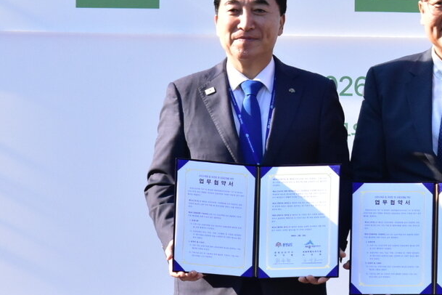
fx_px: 5500
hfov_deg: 4.6
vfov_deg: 3.1
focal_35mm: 448
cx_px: 345
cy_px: 92
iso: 2000
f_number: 8
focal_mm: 130
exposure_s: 1/1000
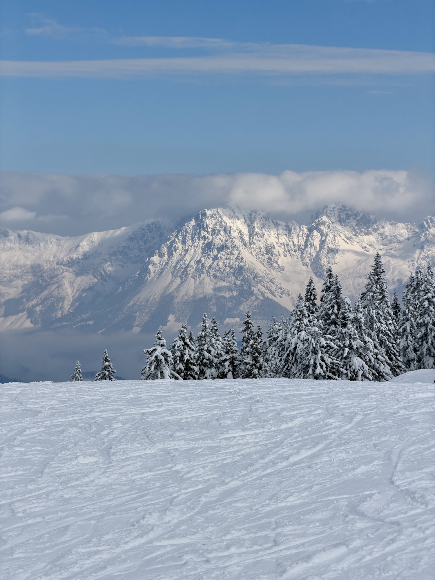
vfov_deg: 19.6
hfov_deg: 14.8
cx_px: 218
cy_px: 290
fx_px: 1676
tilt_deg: -0.8
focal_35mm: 100
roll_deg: +0.8
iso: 20
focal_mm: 16.89
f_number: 2.8
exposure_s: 1/1399
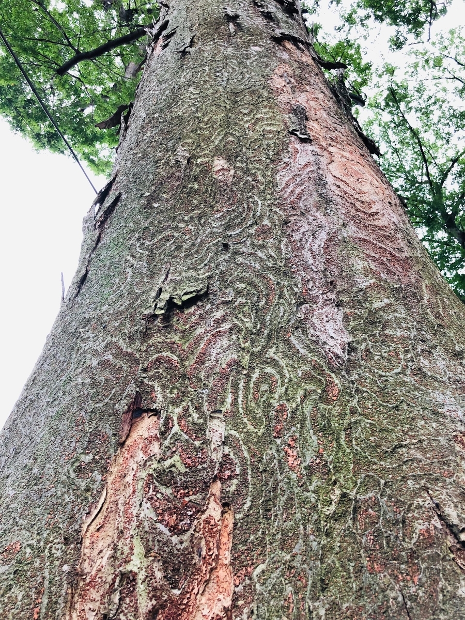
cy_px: 310
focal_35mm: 28
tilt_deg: +50.4
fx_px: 502
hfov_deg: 49.7
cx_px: 232
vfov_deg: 63.4
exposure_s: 1/24
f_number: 1.8
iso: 40
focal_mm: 3.99
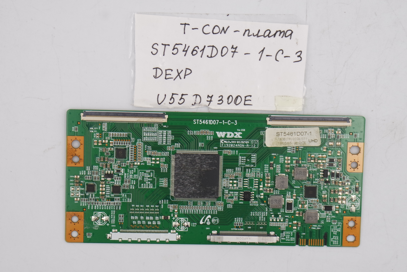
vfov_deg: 15.9
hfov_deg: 23.6
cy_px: 139
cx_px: 221
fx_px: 972
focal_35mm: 86
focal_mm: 27
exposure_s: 1/125
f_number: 5.6
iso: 200
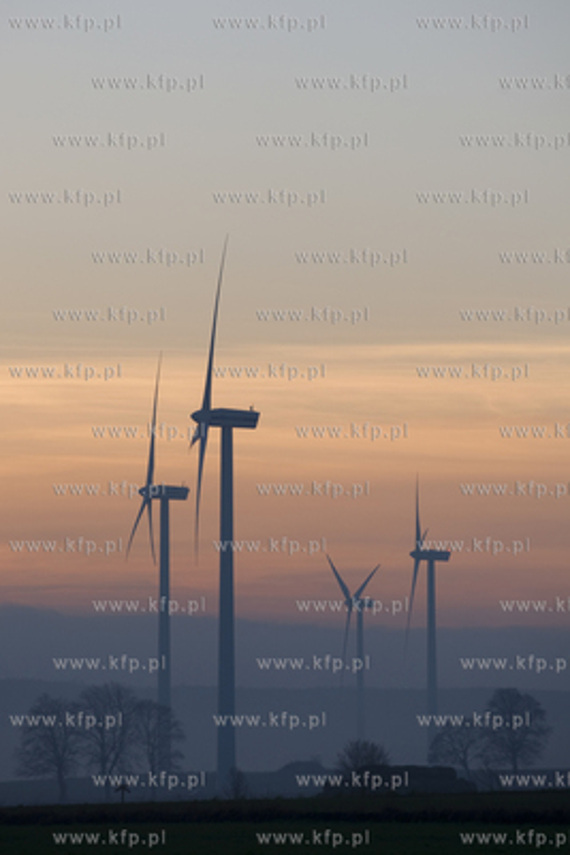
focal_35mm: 200
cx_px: 285
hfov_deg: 6.9
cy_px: 428
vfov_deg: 10.3
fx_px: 4746
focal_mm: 200
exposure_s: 1/400
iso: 200
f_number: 5.6
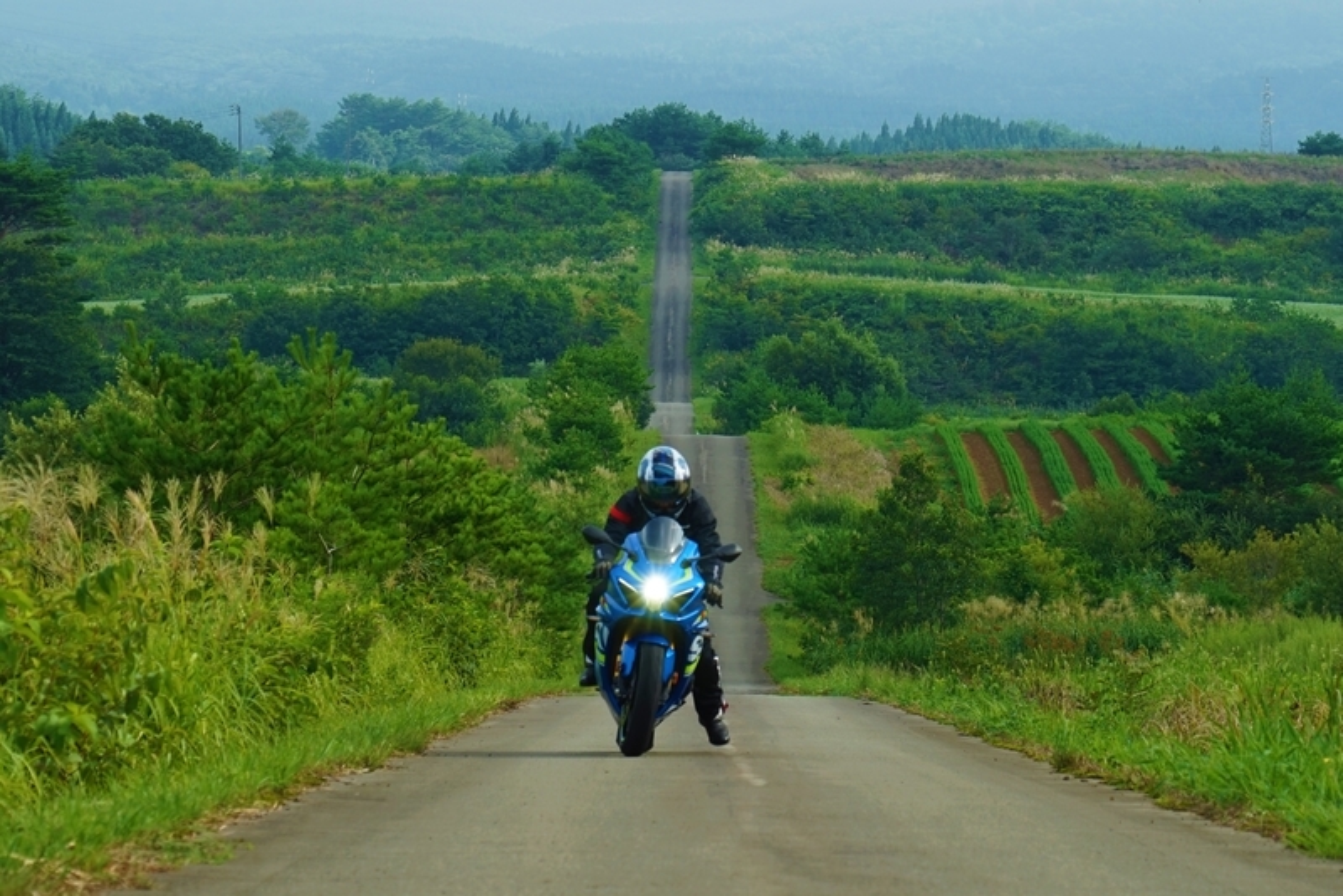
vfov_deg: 13.1
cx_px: 672
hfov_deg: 19.4
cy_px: 448
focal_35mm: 105
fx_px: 3918
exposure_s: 1/200
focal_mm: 105
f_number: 7.1
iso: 100
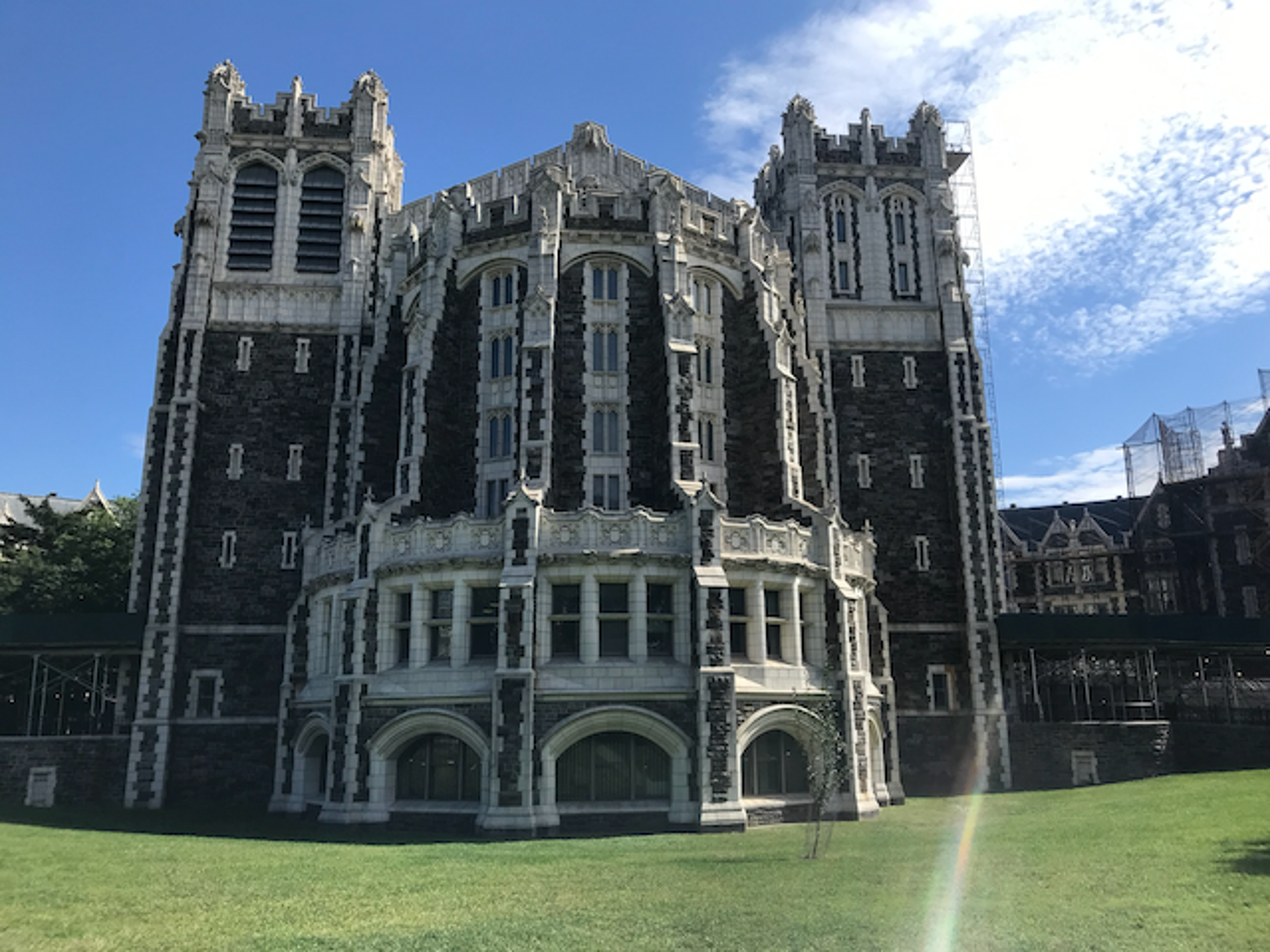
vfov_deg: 49.7
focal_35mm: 28
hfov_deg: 63.4
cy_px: 476
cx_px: 635
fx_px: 1027
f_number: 1.8
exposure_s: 1/2227
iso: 20
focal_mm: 3.99
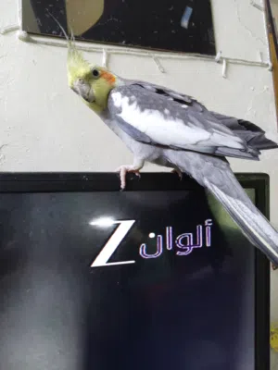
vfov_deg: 65.3
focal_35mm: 27
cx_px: 139
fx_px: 289
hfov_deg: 51.4
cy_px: 185
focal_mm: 3.61
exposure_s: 1/25
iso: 680
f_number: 1.8
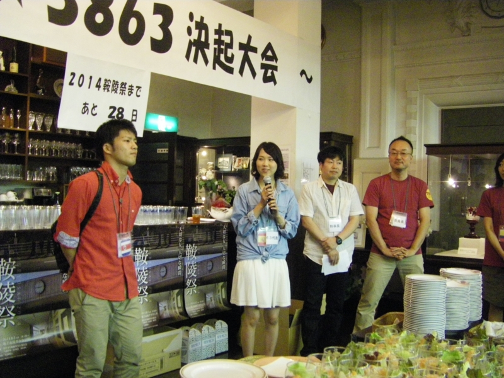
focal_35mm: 38
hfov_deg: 49.0
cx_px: 252
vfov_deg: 37.7
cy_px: 189
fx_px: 553
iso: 800
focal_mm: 6.3
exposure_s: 1/50
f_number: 3.5
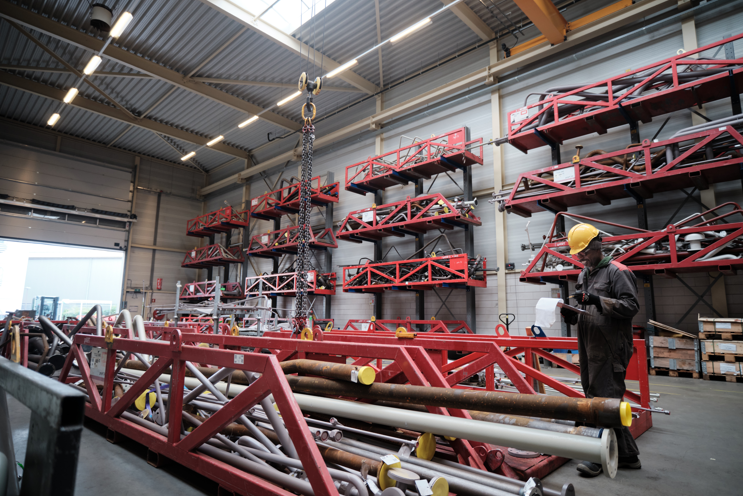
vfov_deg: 59.5
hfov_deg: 81.2
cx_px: 377
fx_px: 433
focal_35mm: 21
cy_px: 248
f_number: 1.4
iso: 500
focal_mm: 13
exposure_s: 1/250
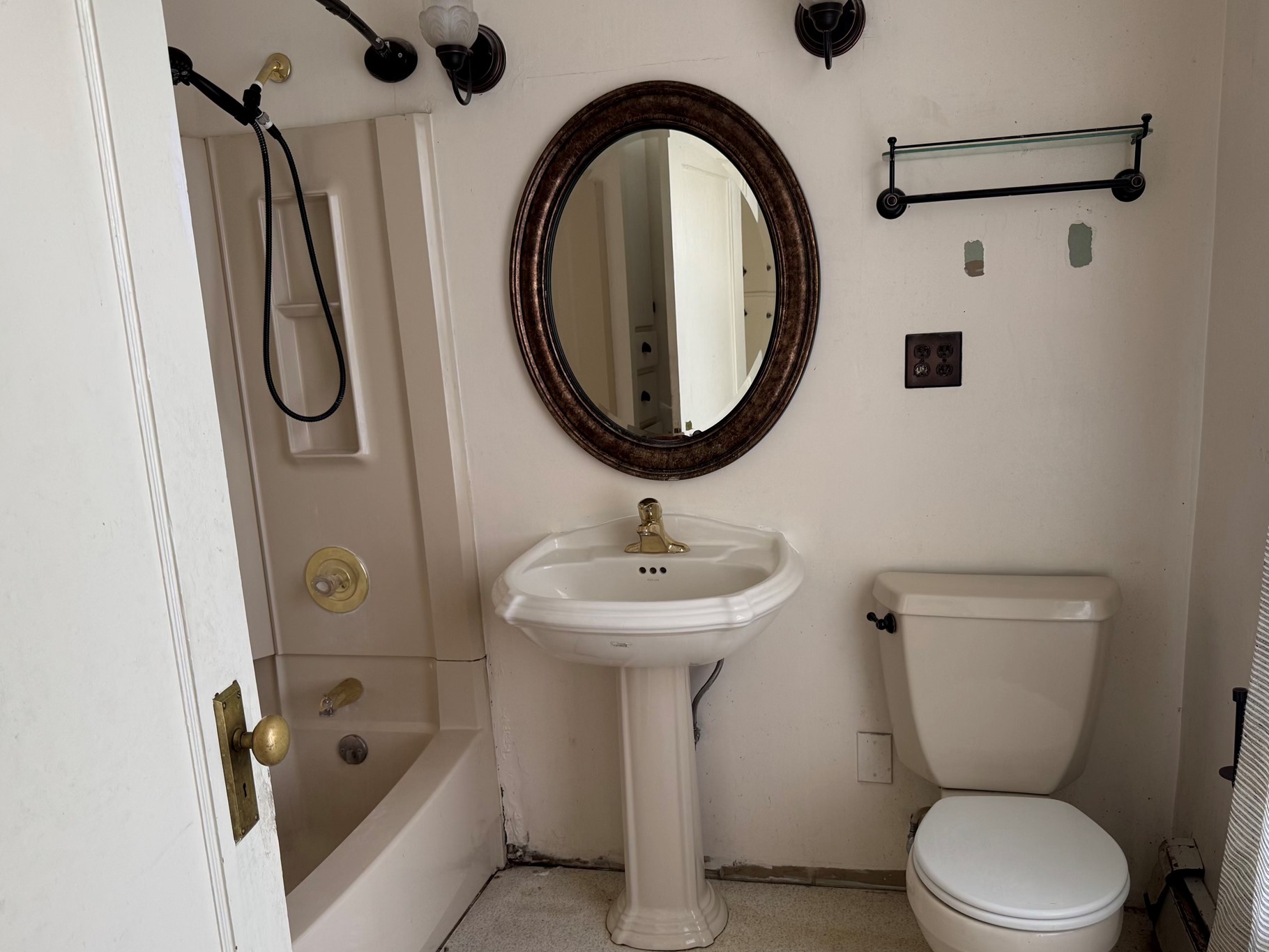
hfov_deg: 65.3
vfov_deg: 51.3
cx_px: 669
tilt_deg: -12.0
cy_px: 524
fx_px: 990
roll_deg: +2.8
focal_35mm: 27
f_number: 1.78
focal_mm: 6.76
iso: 125
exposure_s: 1/60
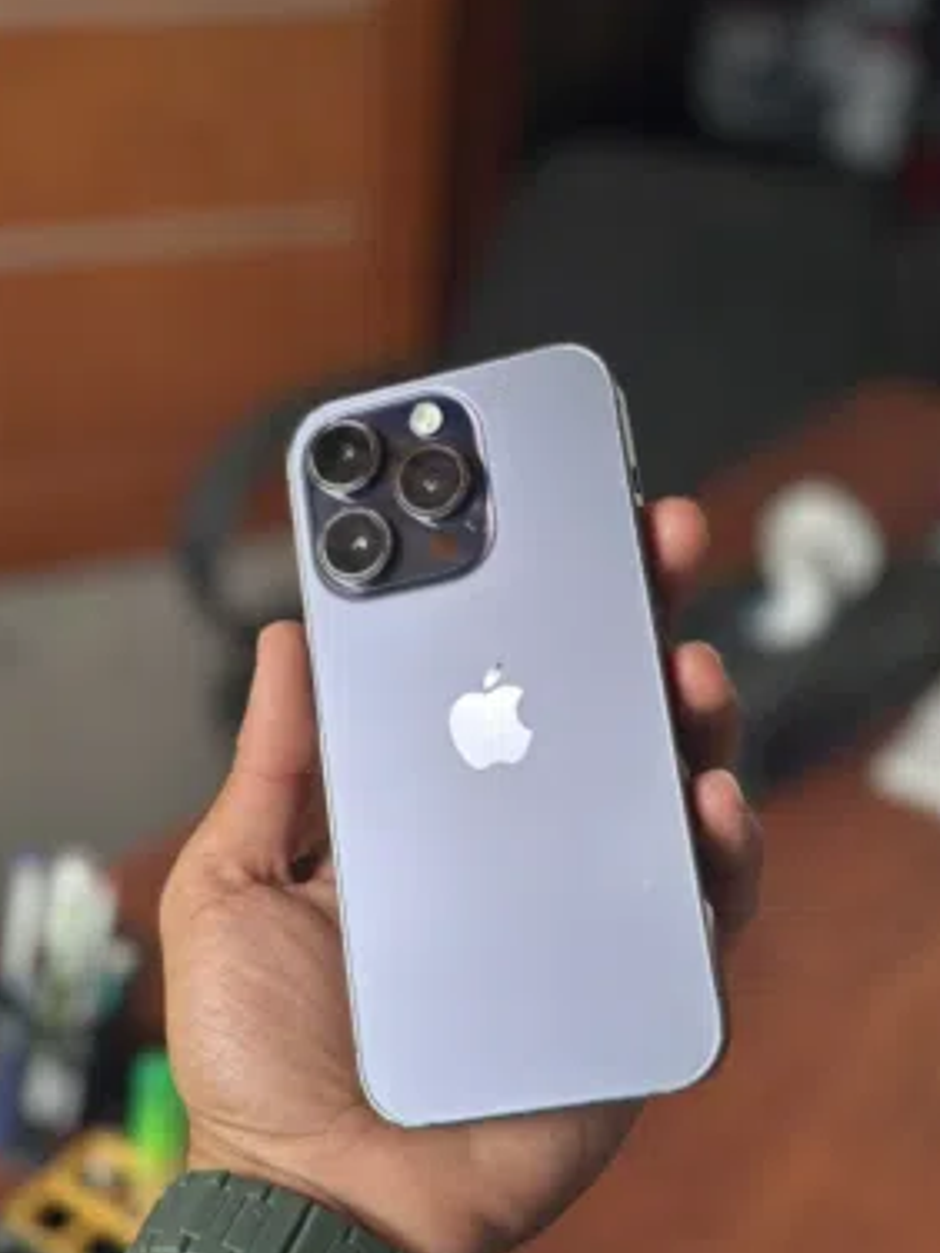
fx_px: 1847
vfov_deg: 37.5
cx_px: 477
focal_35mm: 51
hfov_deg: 28.6
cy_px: 600
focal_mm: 6.86
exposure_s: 1/121
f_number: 1.78
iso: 100
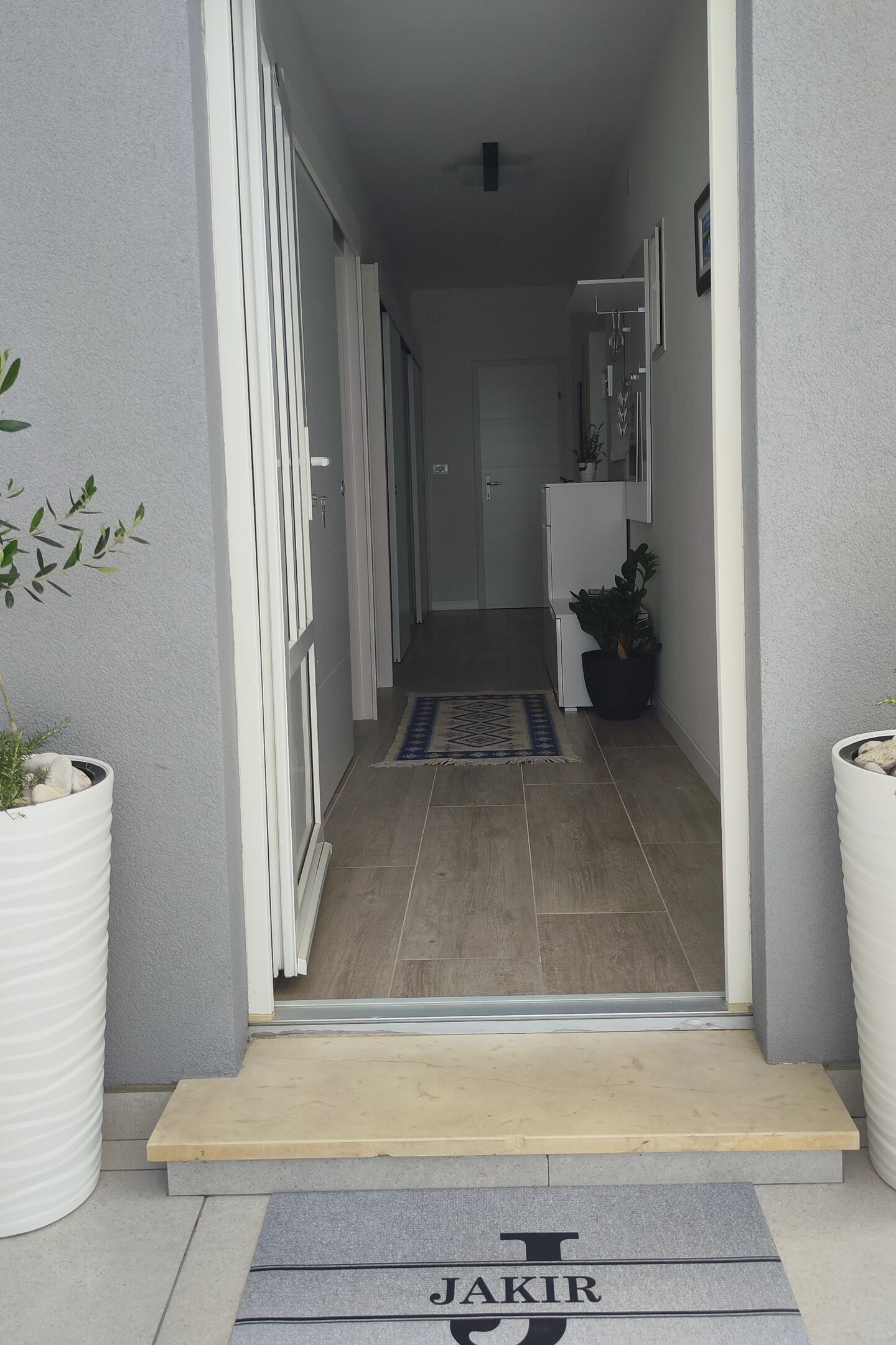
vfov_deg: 60.0
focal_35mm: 31
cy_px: 573
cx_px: 464
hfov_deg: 42.3
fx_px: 1158
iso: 50
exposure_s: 1/462
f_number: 1.69
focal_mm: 7.01
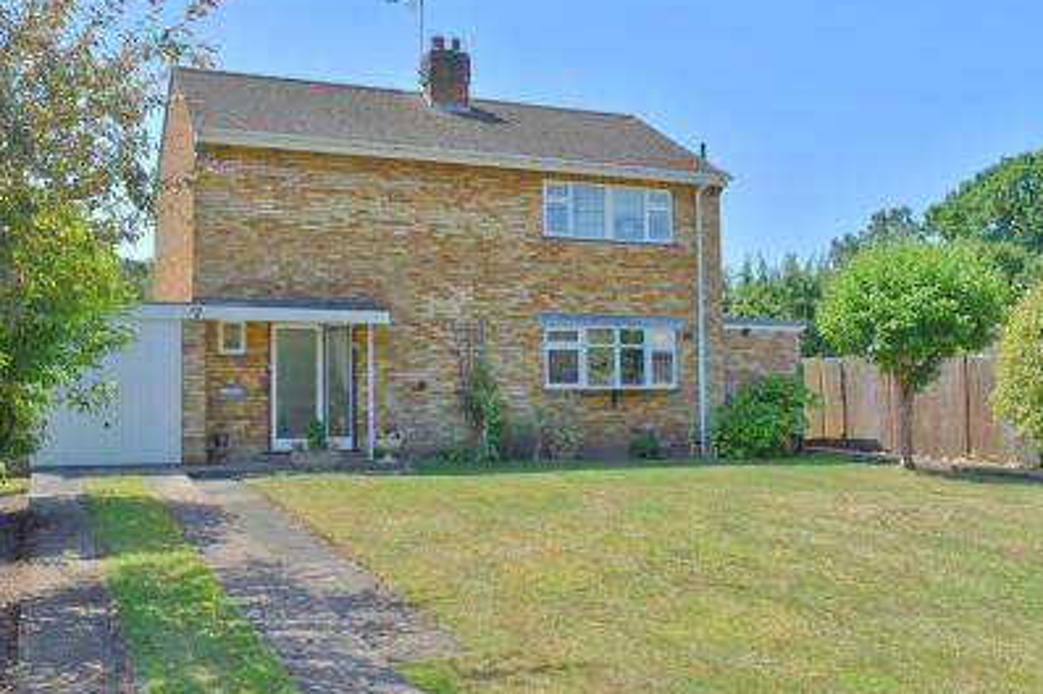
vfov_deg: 36.8
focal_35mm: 36
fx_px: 1042
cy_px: 359
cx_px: 473
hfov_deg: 53.1
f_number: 8
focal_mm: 20
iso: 160
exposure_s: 1/250
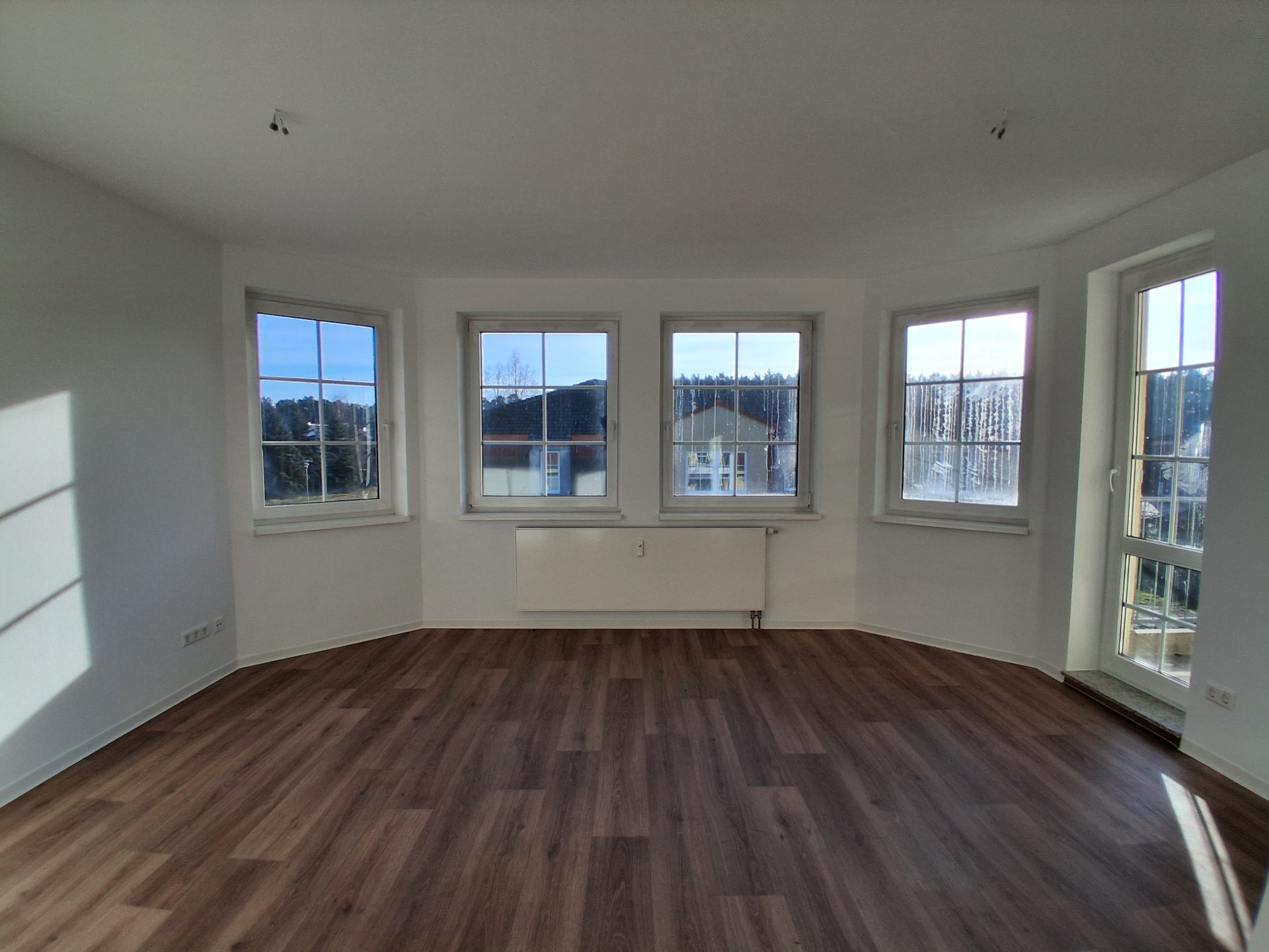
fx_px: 623
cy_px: 476
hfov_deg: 91.0
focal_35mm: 17
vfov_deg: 74.7
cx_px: 634
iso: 50
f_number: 2.2
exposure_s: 1/1058
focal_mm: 1.4
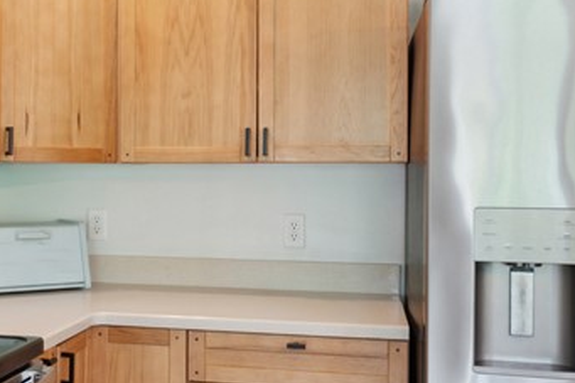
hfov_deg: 37.7
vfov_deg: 26.4
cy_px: 170
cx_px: 130
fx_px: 814
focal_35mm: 51
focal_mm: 16
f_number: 9
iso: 800
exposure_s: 1/15
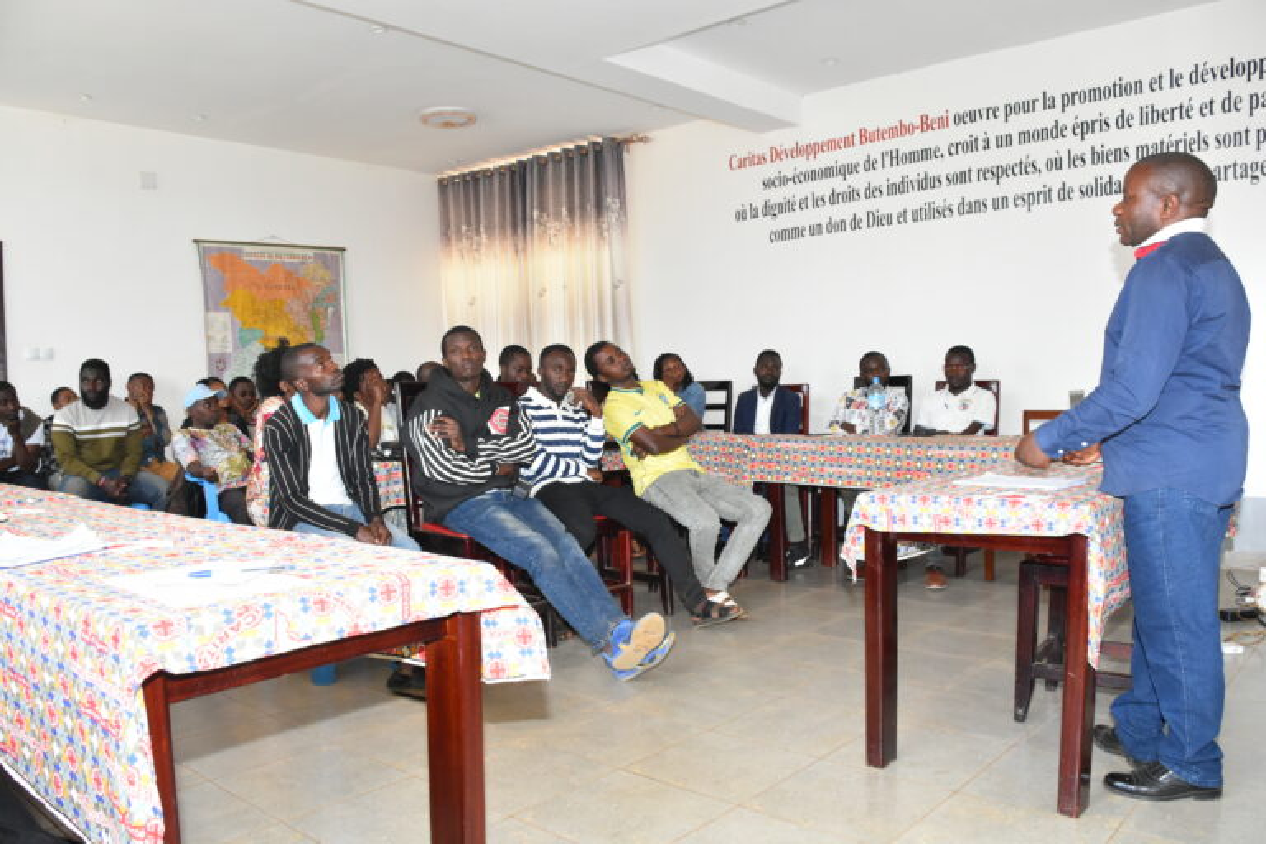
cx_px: 633
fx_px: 1055
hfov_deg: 61.9
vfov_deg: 43.6
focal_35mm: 30
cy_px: 422
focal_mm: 20
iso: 1600
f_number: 5
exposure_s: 1/100
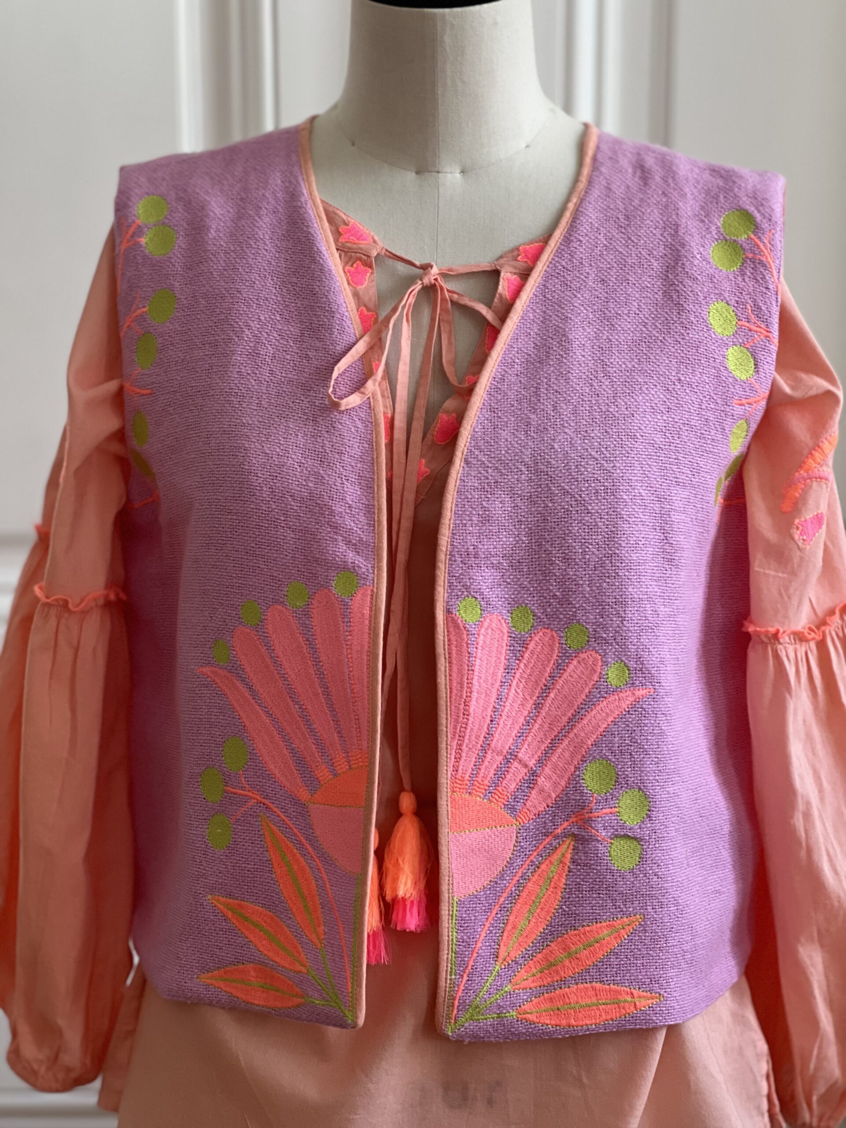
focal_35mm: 77
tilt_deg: -6.9
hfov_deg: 19.1
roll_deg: +0.3
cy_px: 564
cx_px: 423
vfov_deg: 25.3
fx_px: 2509
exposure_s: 1/50
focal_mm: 9
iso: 160
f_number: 2.8
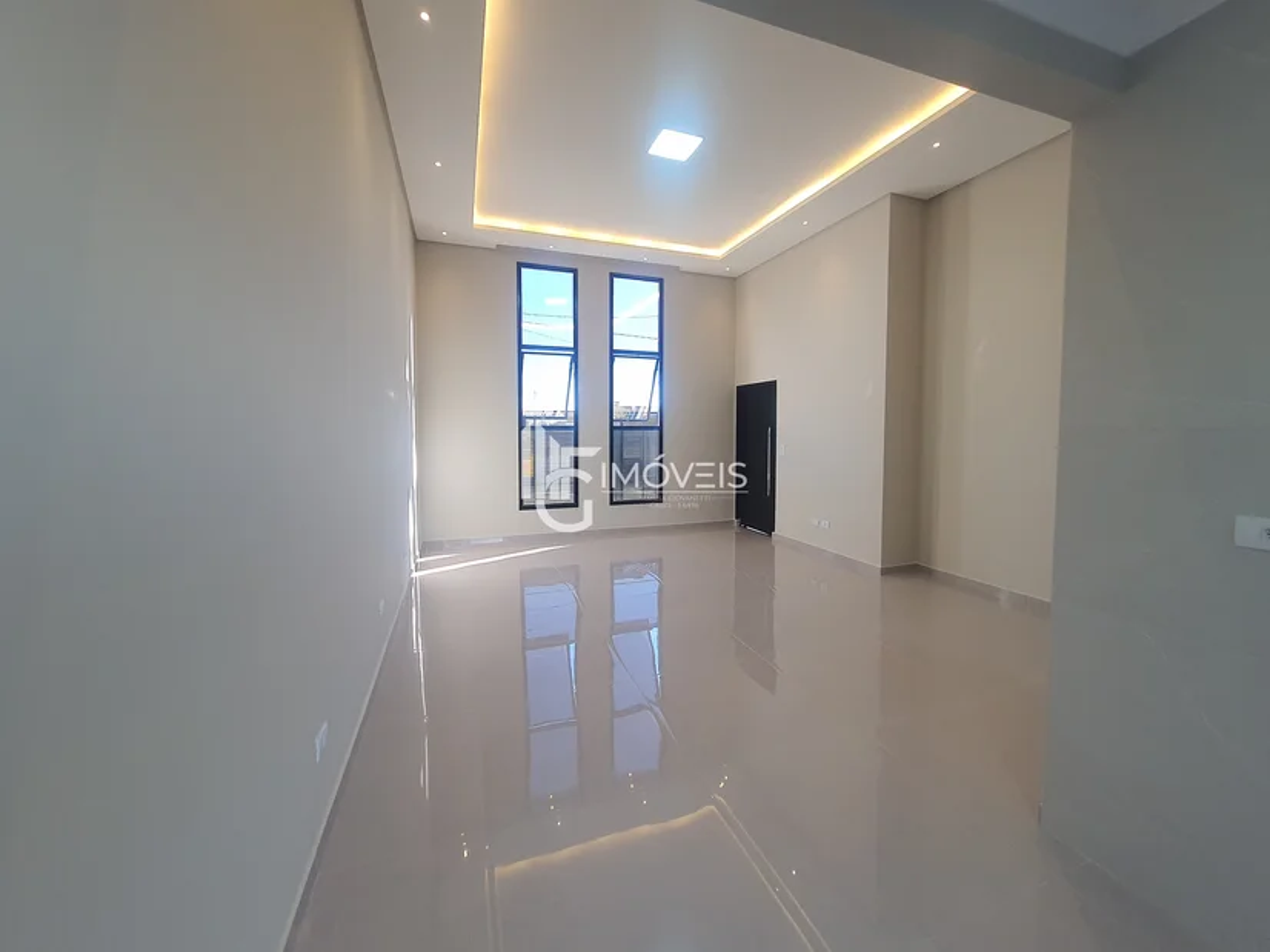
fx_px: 477
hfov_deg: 106.2
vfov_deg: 89.9
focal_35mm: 13
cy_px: 476
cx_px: 635
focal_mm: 1.74
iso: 64
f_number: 2.2
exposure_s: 1/60
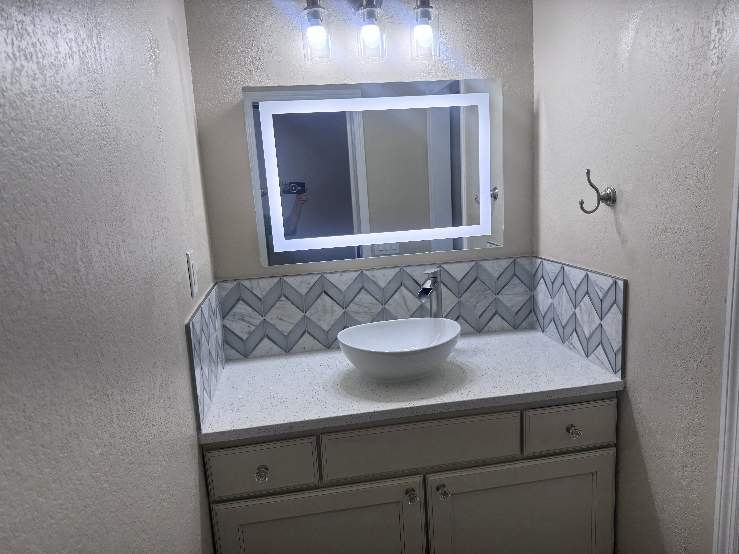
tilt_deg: -11.2
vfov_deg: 56.8
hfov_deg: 71.6
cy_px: 277
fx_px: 512
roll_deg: +2.8
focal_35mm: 24
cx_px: 370
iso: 80
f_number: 1.78
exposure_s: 1/204
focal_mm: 6.76
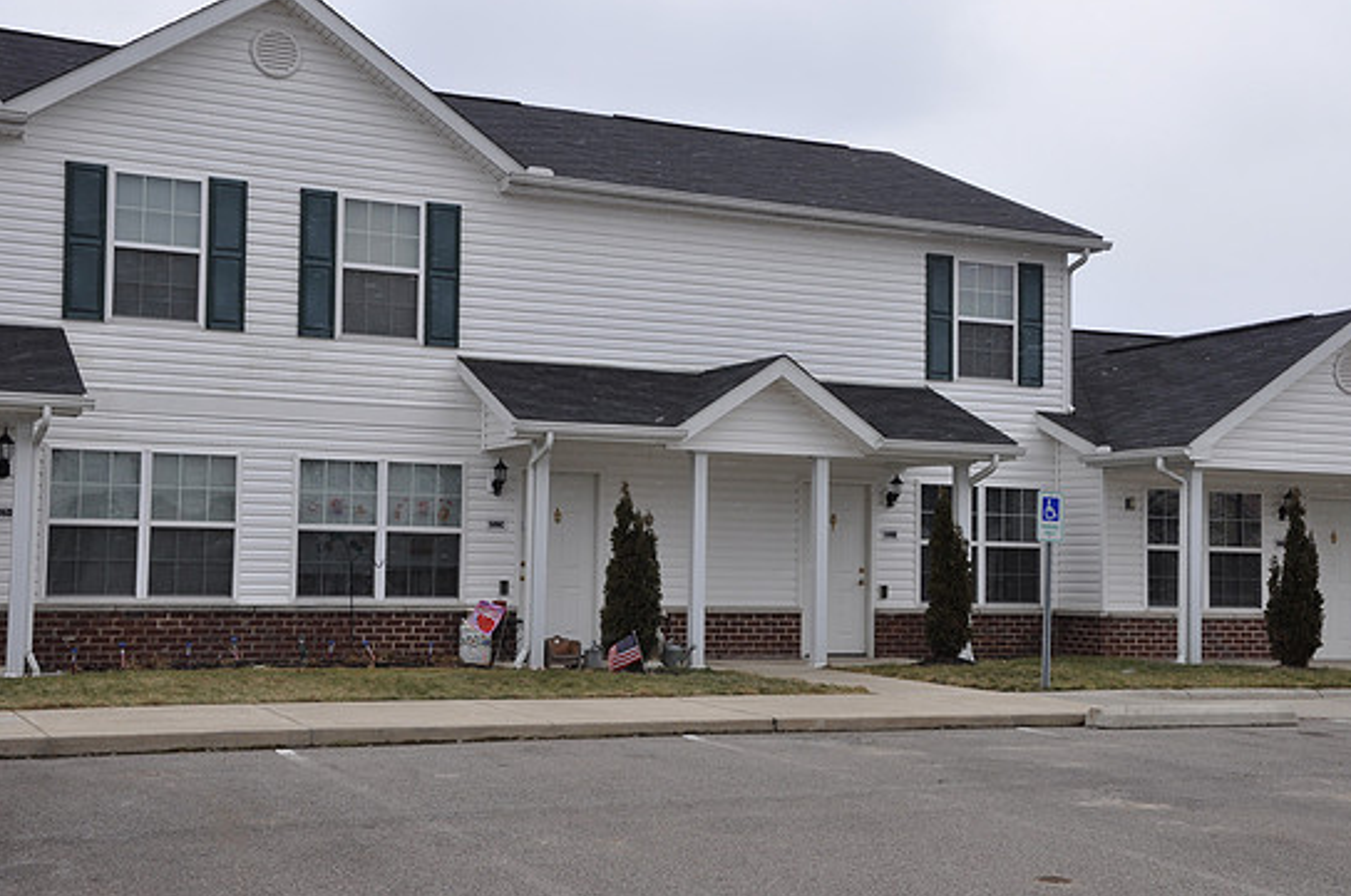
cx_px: 698
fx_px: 1799
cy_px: 463
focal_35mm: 48
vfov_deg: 28.0
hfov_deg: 41.2
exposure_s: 1/160
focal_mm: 30
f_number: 11
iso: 200
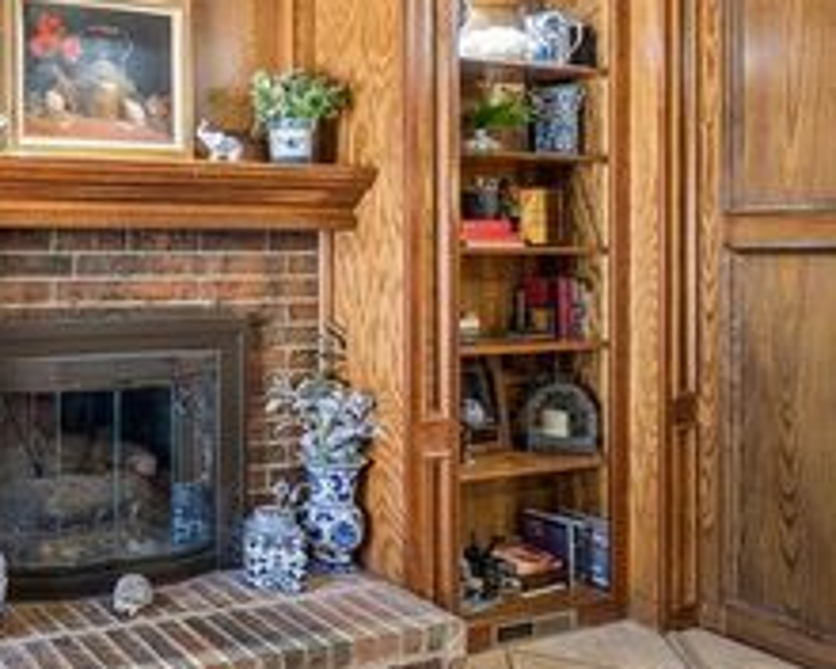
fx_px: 792
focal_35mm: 32
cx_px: -34
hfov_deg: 45.2
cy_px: 264
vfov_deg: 45.5
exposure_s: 1/13
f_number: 6.3
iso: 200
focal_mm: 10
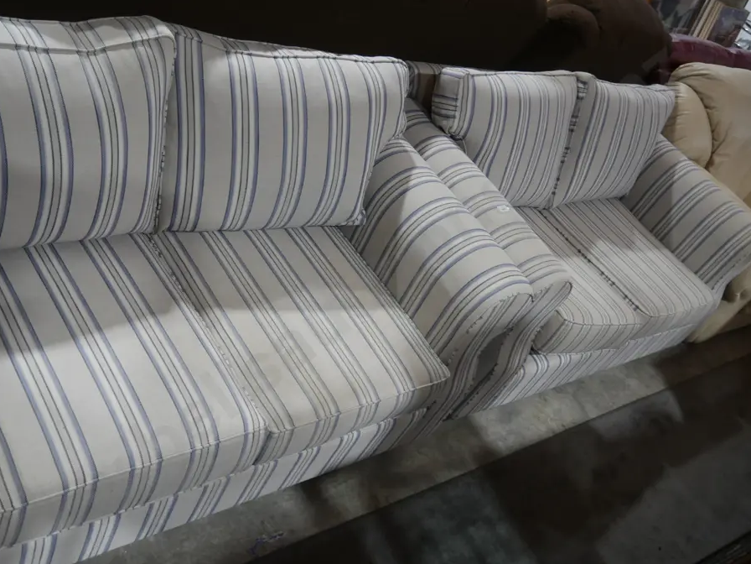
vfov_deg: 44.1
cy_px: 319
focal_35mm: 32
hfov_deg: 56.7
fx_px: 694
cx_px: 333
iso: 320
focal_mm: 14
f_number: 3.5
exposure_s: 1/60
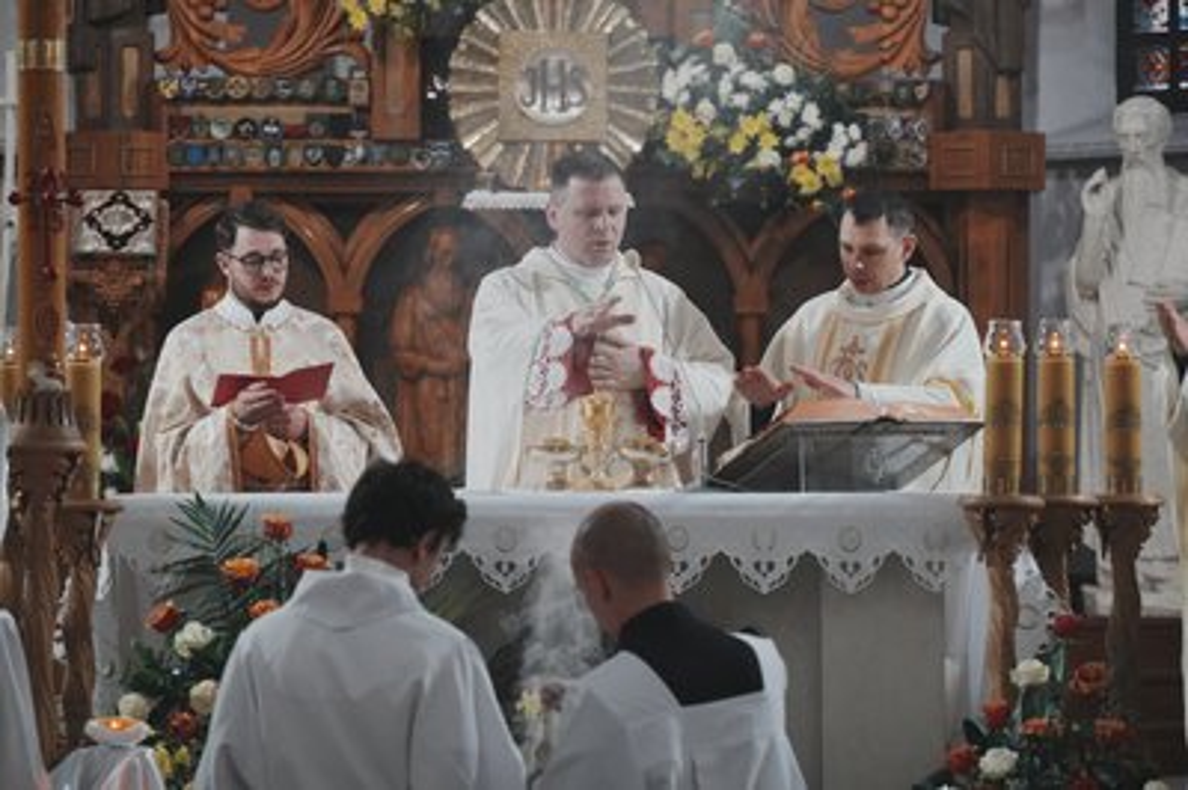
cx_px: 594
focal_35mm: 183
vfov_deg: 7.5
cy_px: 395
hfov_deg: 11.2
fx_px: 6034
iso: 3200
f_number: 5.6
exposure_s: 1/320
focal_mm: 183
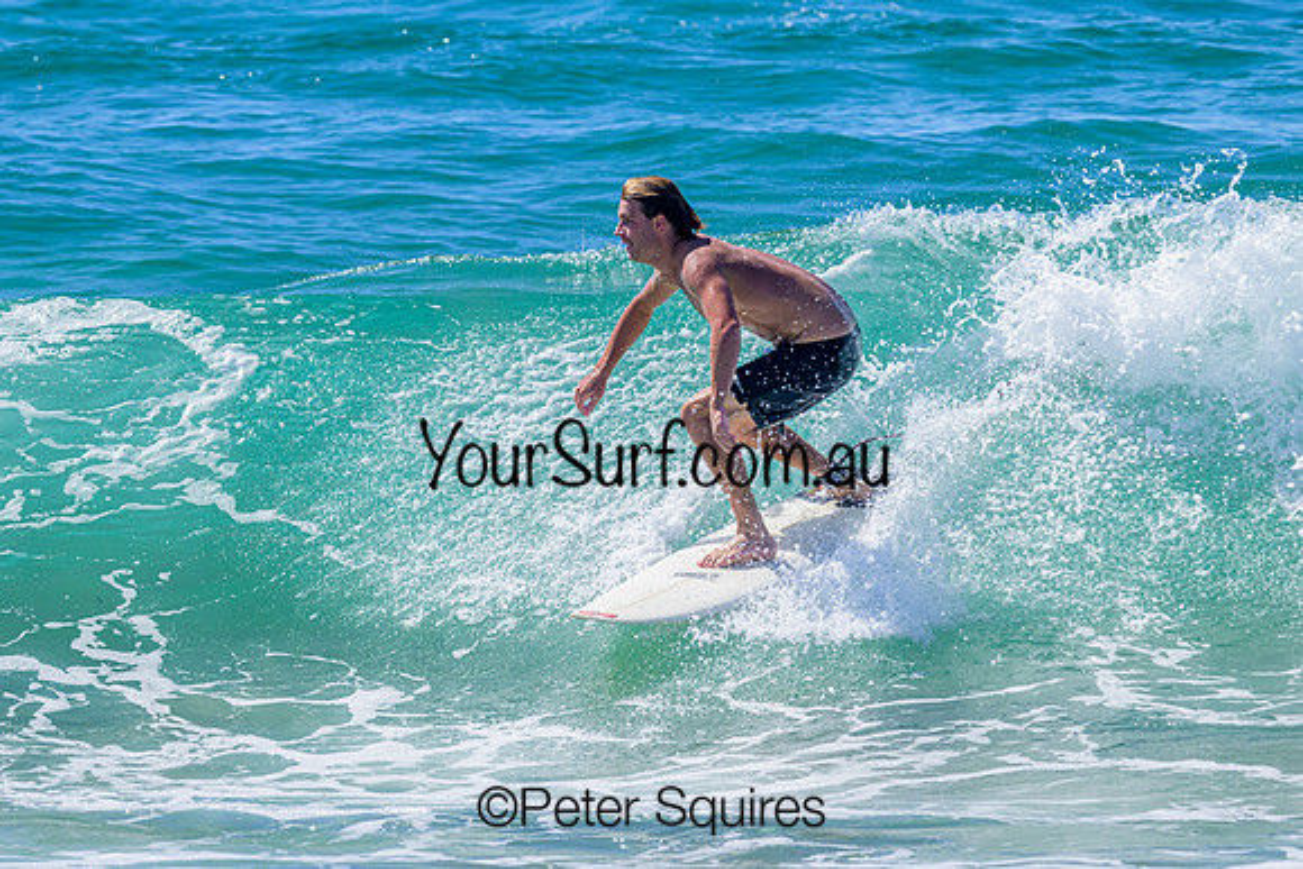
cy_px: 413
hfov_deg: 4.0
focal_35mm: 516
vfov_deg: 2.7
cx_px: 620
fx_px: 18669
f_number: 11
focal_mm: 430
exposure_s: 1/2000
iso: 1250
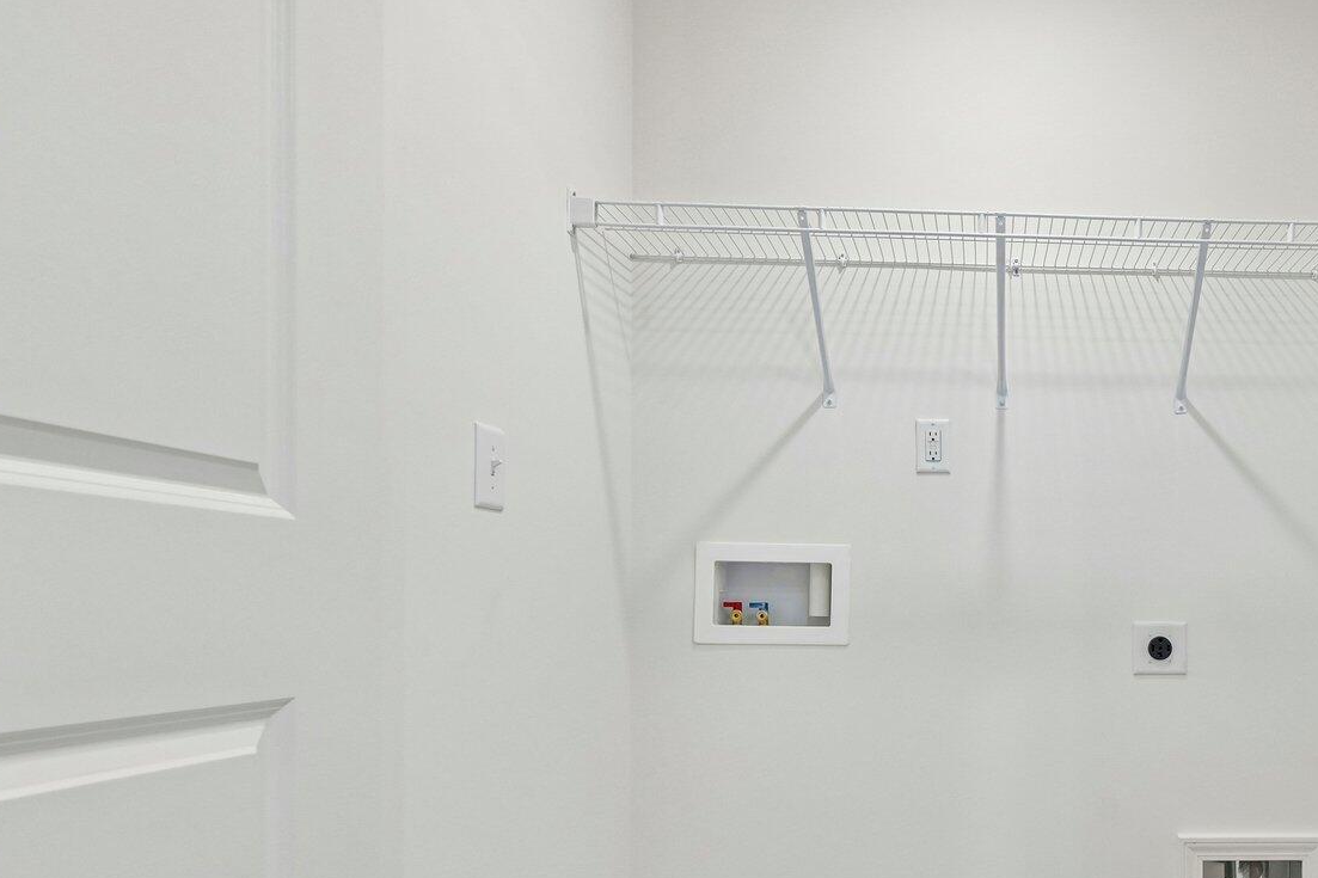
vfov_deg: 48.3
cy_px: 621
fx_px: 952
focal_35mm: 26
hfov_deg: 63.4
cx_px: 1054
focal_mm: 14
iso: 320
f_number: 8
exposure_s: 1/40
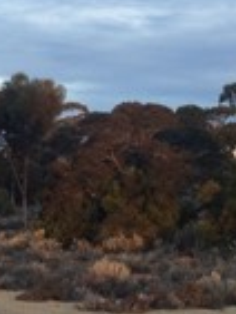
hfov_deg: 13.7
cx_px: 16
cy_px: 58
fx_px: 971
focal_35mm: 107
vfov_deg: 18.2
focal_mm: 4.15
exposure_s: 1/60
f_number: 2.2
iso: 50
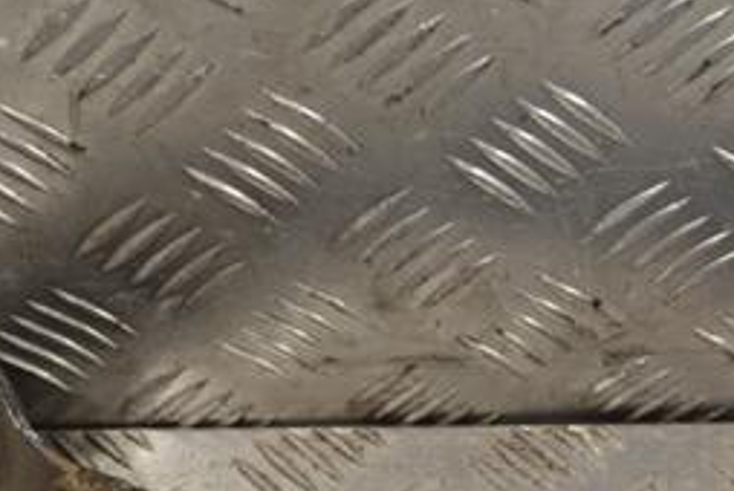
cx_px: 471
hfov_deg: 22.1
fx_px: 1878
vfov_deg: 14.8
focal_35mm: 92
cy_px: 425
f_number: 5.6
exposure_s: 1/100
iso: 400
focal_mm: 26
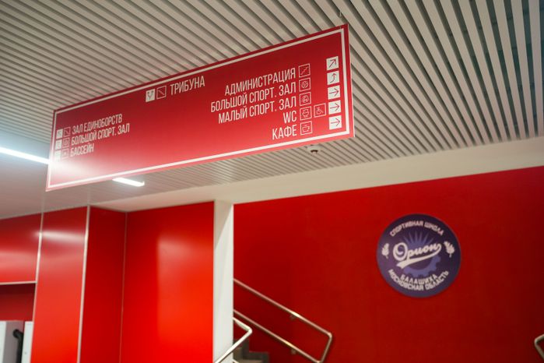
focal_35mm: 33
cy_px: 182
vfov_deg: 40.0
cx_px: 272
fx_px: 499
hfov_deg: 57.2
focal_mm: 33
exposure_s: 1/125
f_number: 2.8
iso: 1000
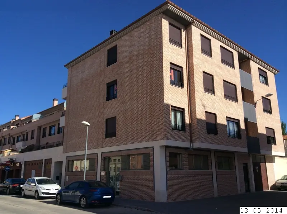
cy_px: 107
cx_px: 144
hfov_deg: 55.4
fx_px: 273
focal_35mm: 33
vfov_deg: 42.8
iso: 32
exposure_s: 1/1845
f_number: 2.4
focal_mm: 3.3
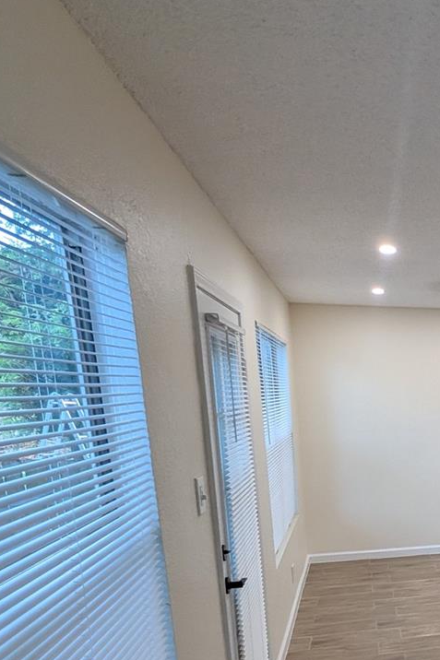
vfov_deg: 60.2
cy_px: 495
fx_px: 532
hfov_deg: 36.6
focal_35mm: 29
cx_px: 505
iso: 109
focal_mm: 1.54
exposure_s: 1/60
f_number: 2.2
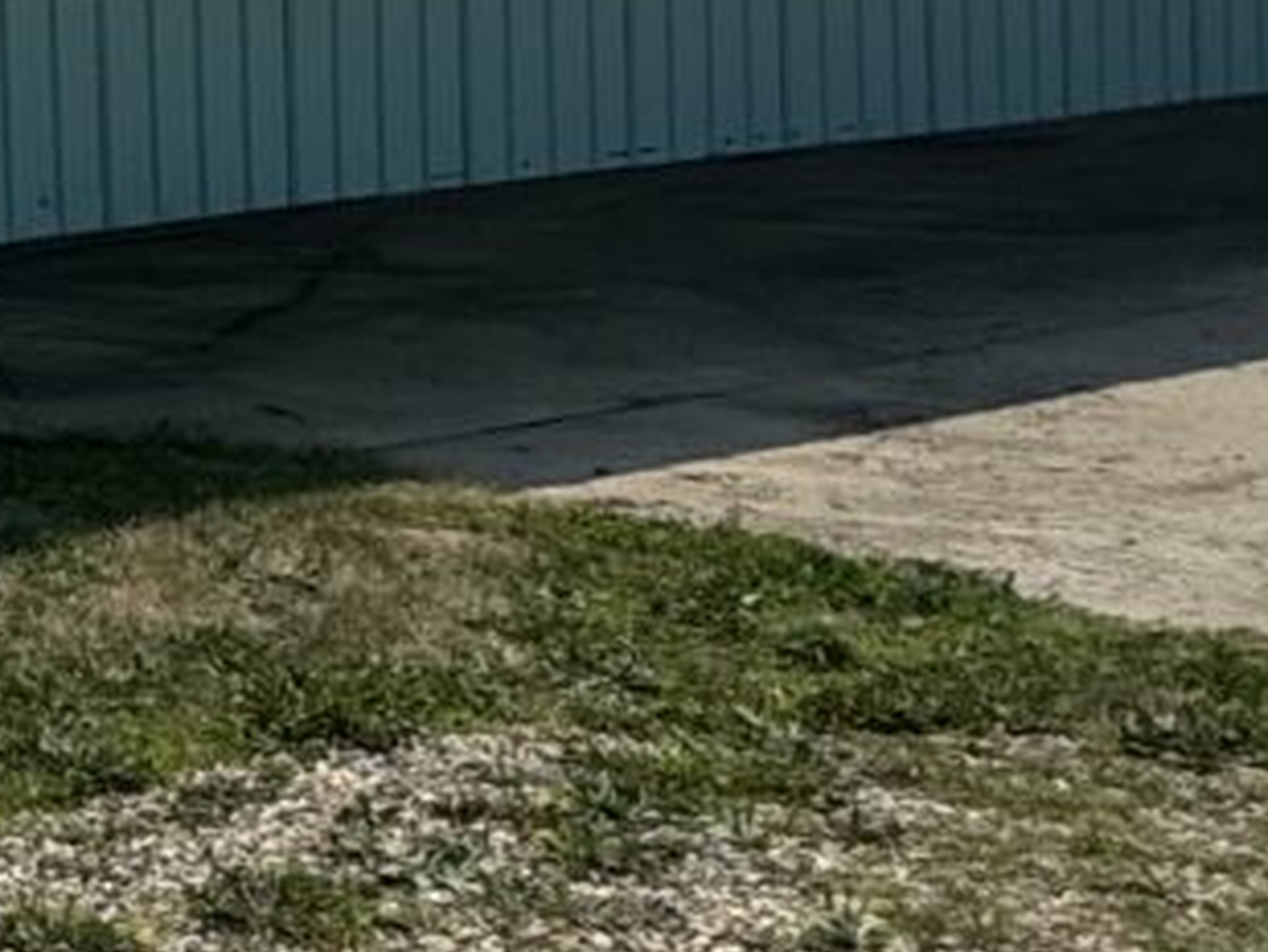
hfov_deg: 16.3
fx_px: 3188
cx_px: -1375
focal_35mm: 87
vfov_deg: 16.7
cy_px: 49
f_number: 2.2
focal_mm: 2.22
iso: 50
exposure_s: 1/2770
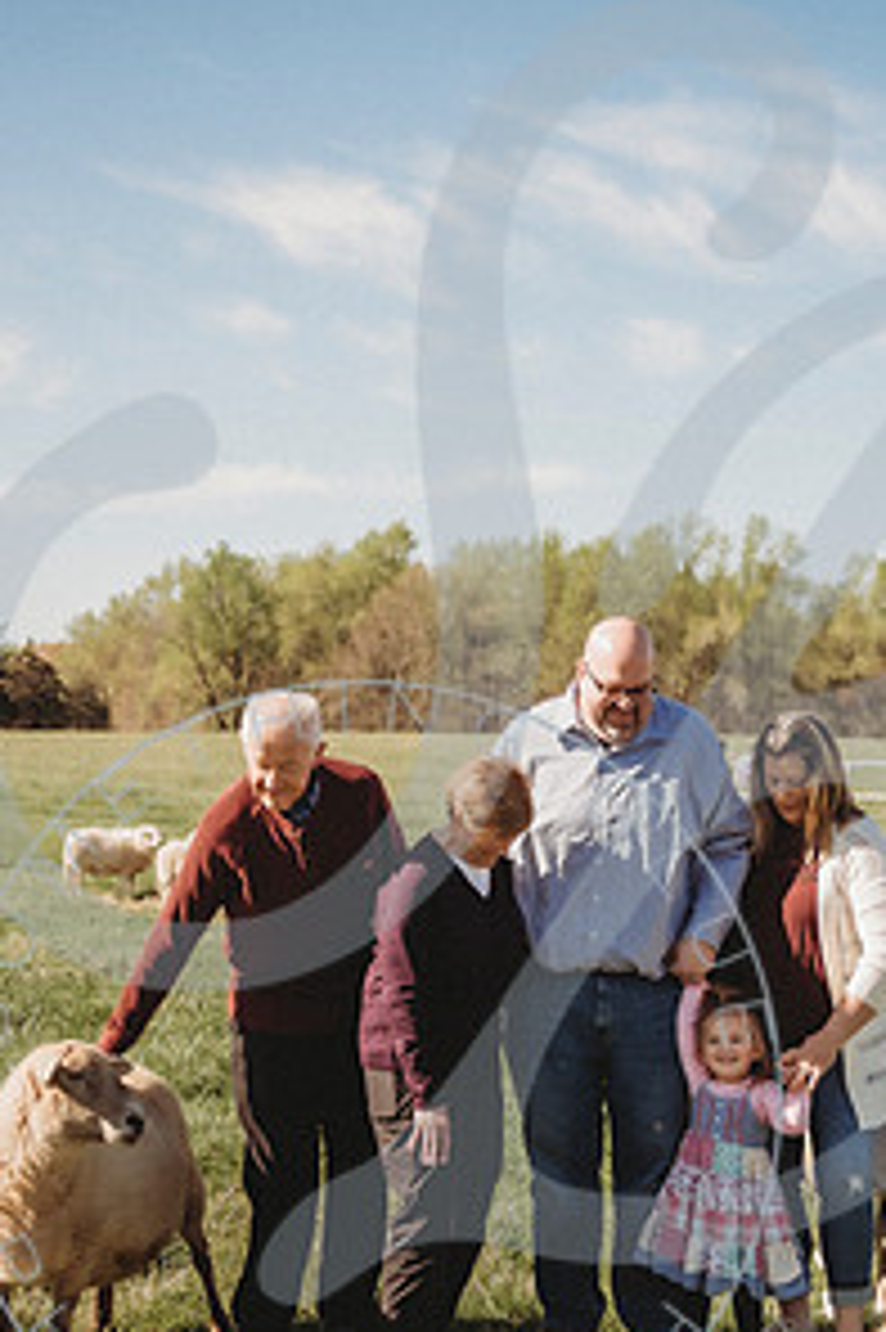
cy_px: 756
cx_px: 567
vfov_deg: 30.1
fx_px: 2476
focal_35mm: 67
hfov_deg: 20.2
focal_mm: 44
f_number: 2.8
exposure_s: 1/1250
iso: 100
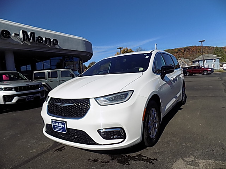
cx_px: 113
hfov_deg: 73.9
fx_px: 150
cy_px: 84
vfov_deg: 58.9
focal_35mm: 23
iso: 80
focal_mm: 4
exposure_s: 1/160
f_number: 9.9
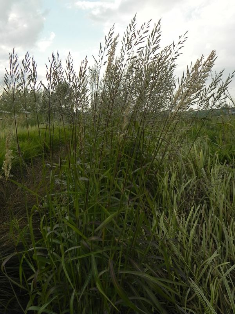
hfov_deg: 48.2
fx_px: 262
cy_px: 157
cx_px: 118
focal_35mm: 29
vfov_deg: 61.7
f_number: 3.2
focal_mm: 5.2
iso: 160
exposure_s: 1/800
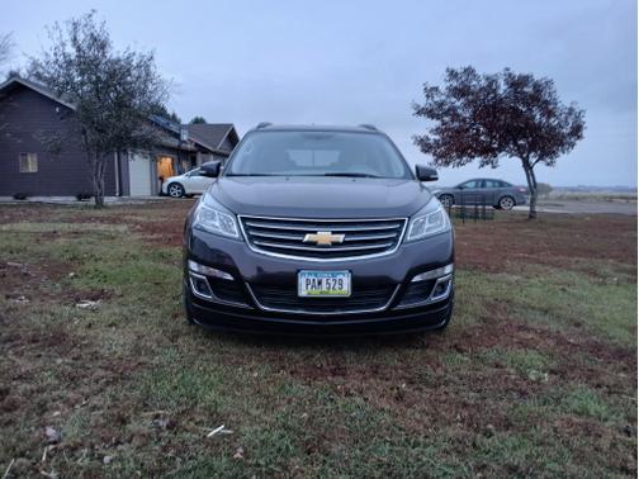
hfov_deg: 67.3
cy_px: 240
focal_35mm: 26
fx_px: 480
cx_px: 320
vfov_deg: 53.1
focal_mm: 3.98
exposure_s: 1/40
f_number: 1.8
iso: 250
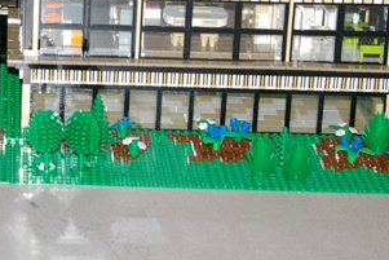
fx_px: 1622
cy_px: 14
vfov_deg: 9.1
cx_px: -19
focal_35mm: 150
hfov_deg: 13.5
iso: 200
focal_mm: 38
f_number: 4.5
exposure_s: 1/60
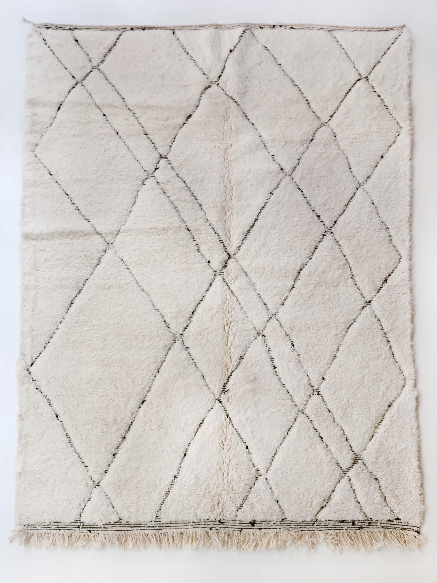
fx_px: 488
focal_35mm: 29
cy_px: 292
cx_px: 218
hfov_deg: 48.2
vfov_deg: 61.7
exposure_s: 1/33
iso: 100
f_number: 2.2
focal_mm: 4.15
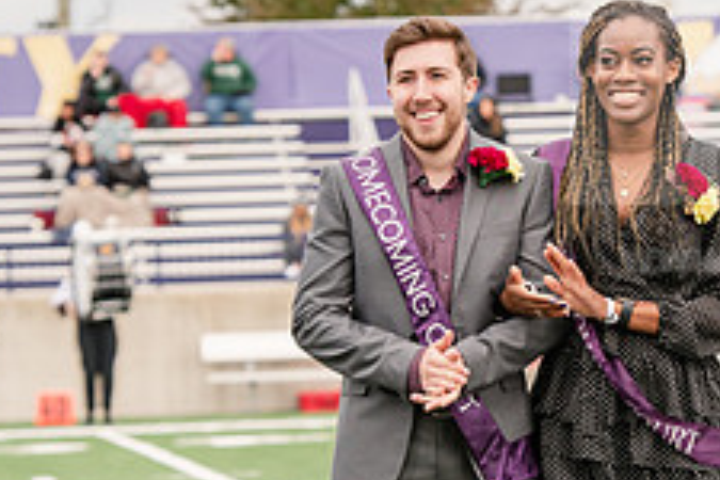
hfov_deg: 6.6
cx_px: 474
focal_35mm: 310
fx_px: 6200
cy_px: 325
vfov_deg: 4.4
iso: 320
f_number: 5
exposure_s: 1/800
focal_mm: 120
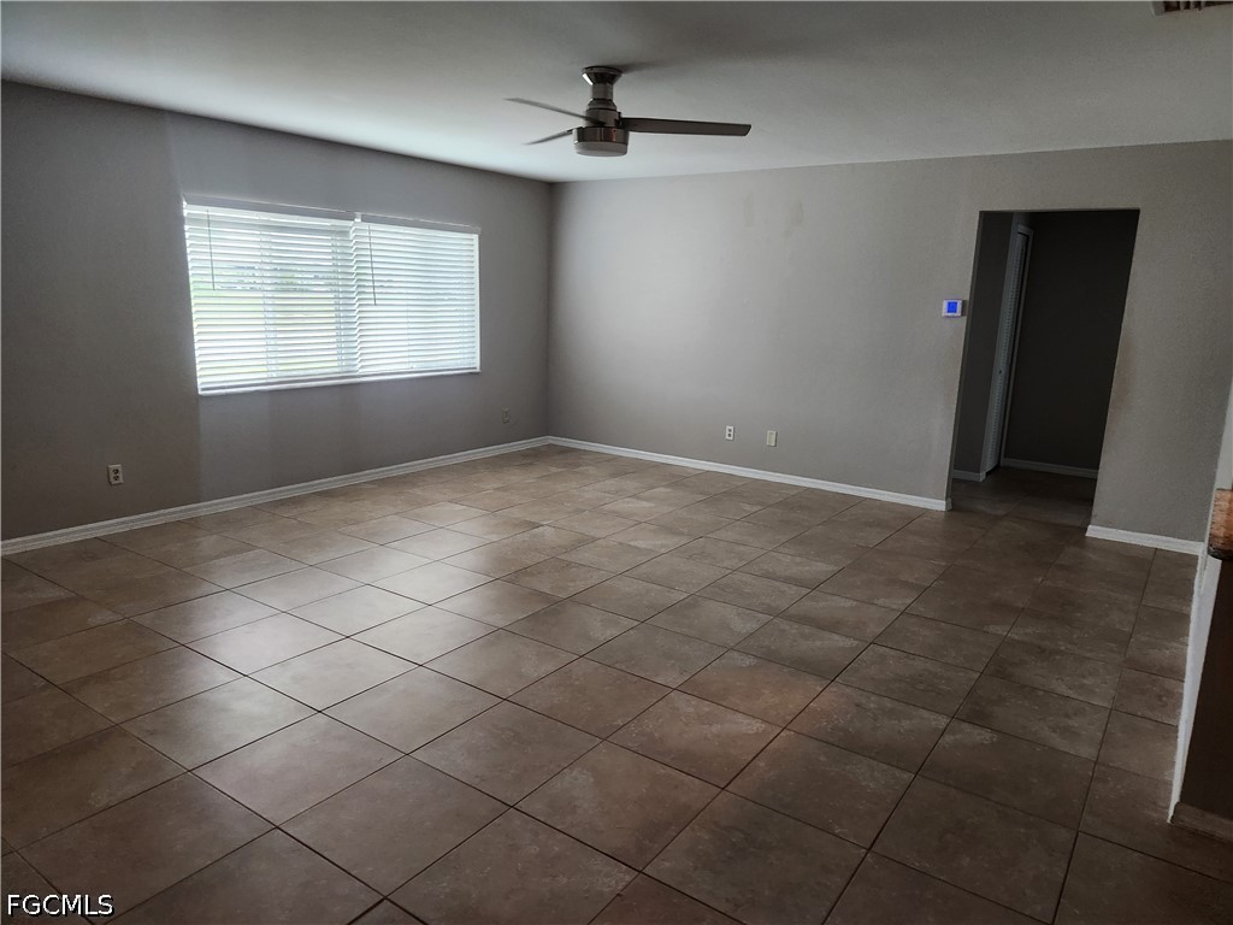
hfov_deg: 73.9
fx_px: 819
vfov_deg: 58.9
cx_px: 616
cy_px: 462
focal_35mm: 23
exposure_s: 1/120
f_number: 1.8
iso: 250
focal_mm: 5.4
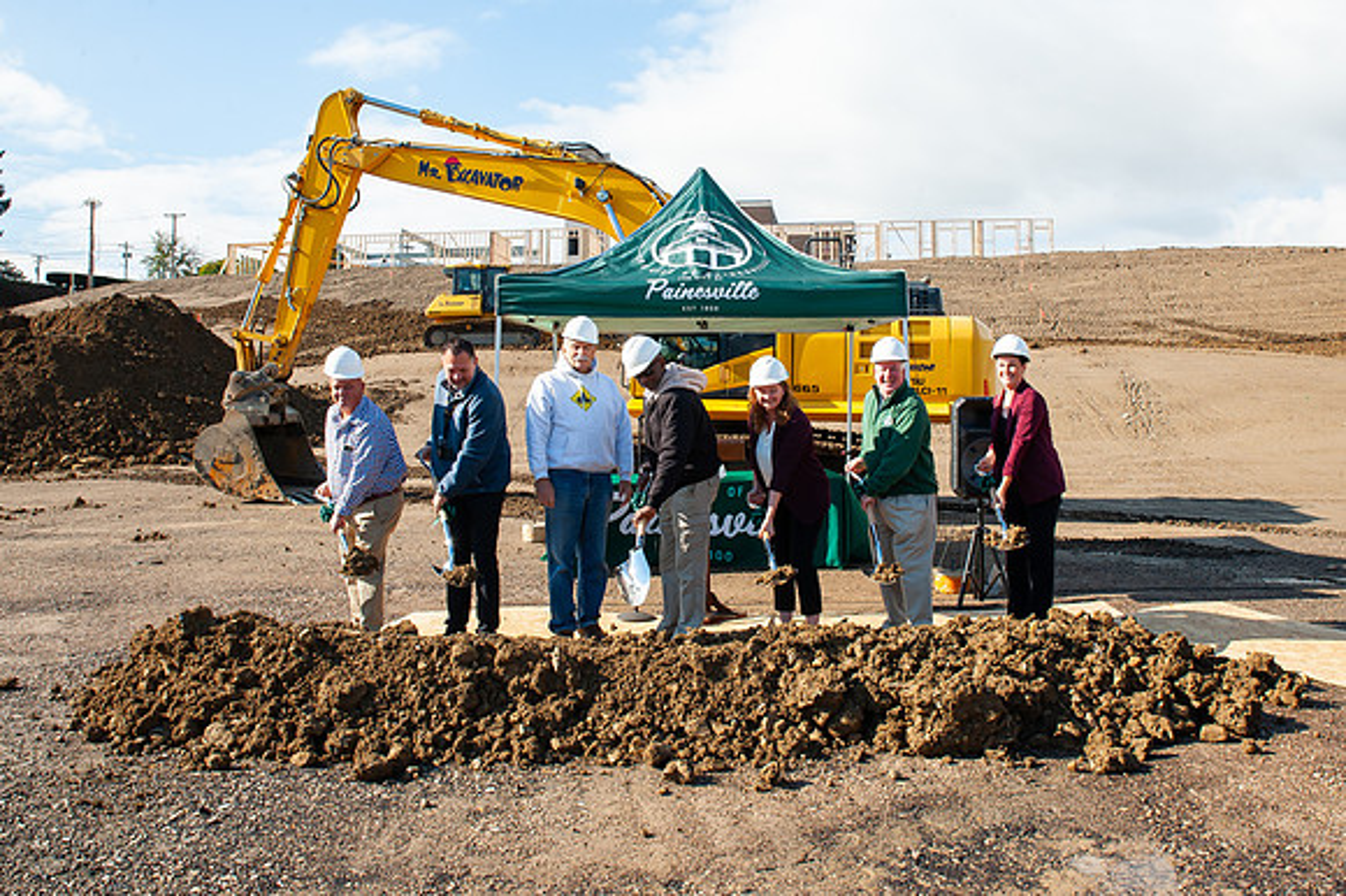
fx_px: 1052
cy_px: 373
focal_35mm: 28
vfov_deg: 46.0
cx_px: 729
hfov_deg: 65.1
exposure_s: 1/200
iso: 400
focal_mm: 24
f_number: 16
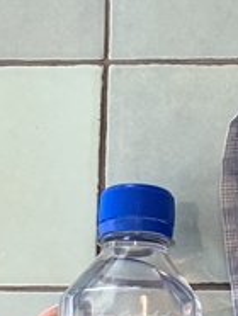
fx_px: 1363
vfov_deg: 13.2
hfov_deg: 9.3
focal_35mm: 149
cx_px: 484
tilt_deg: -82.8
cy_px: 213
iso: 50
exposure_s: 1/120
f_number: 1.8
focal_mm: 4.25
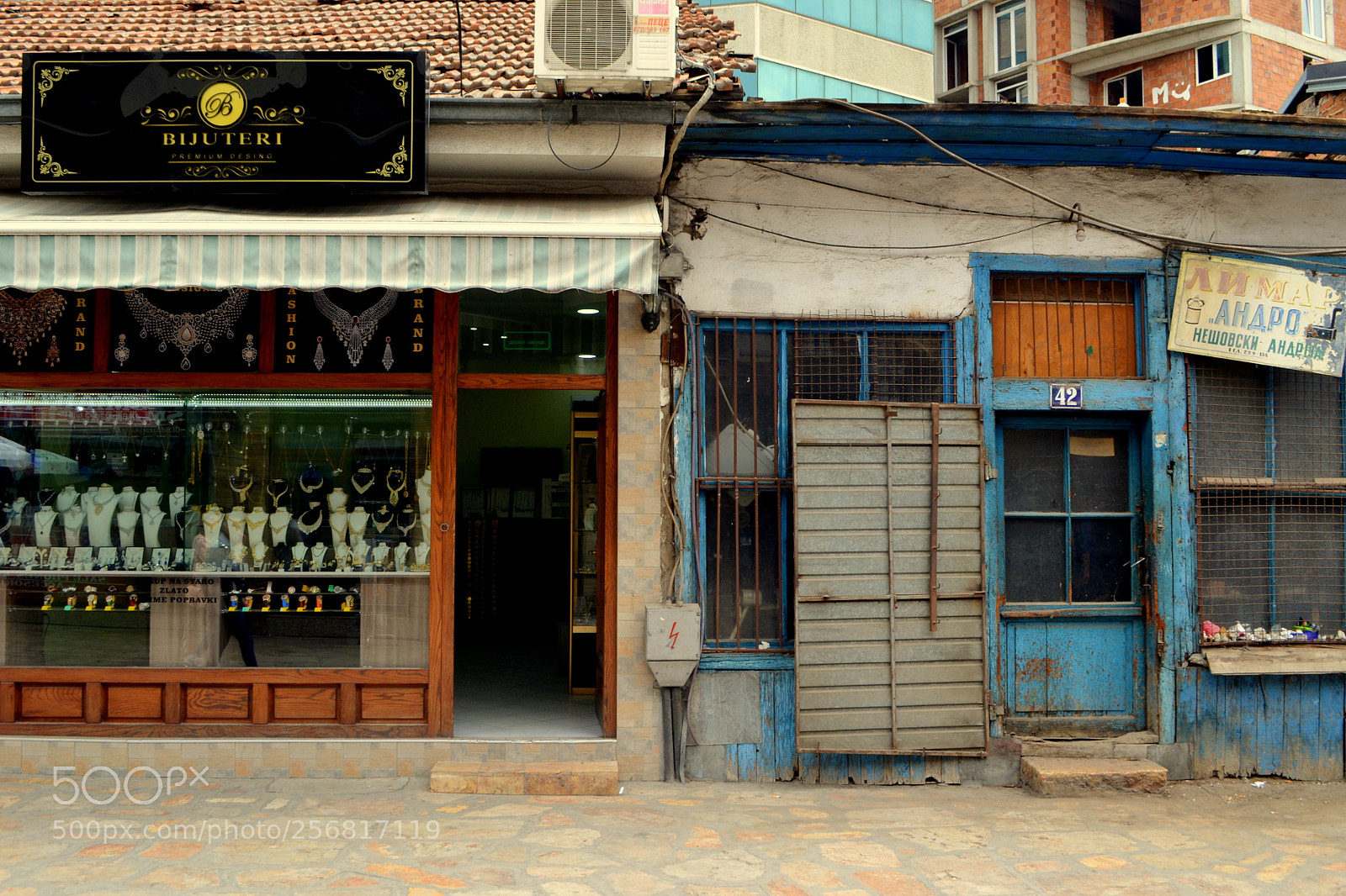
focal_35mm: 33
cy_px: 448
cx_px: 673
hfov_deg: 57.2
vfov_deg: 40.0
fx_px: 1233
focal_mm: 22
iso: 250
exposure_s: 1/125
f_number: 8
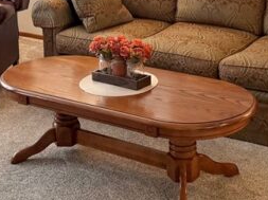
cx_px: 128
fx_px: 588
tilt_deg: -9.2
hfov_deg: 25.7
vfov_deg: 18.6
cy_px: -20
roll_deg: +1.9
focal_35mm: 76
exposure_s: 1/120
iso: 160
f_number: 1.78
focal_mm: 6.76
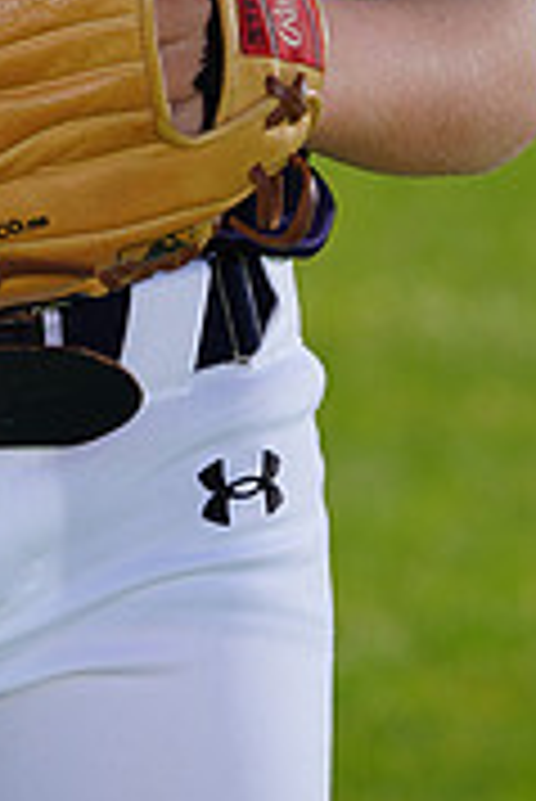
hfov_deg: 2.0
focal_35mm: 672
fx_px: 14978
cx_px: -16
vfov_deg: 3.1
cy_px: -446
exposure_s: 1/250
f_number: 8
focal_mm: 206
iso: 100
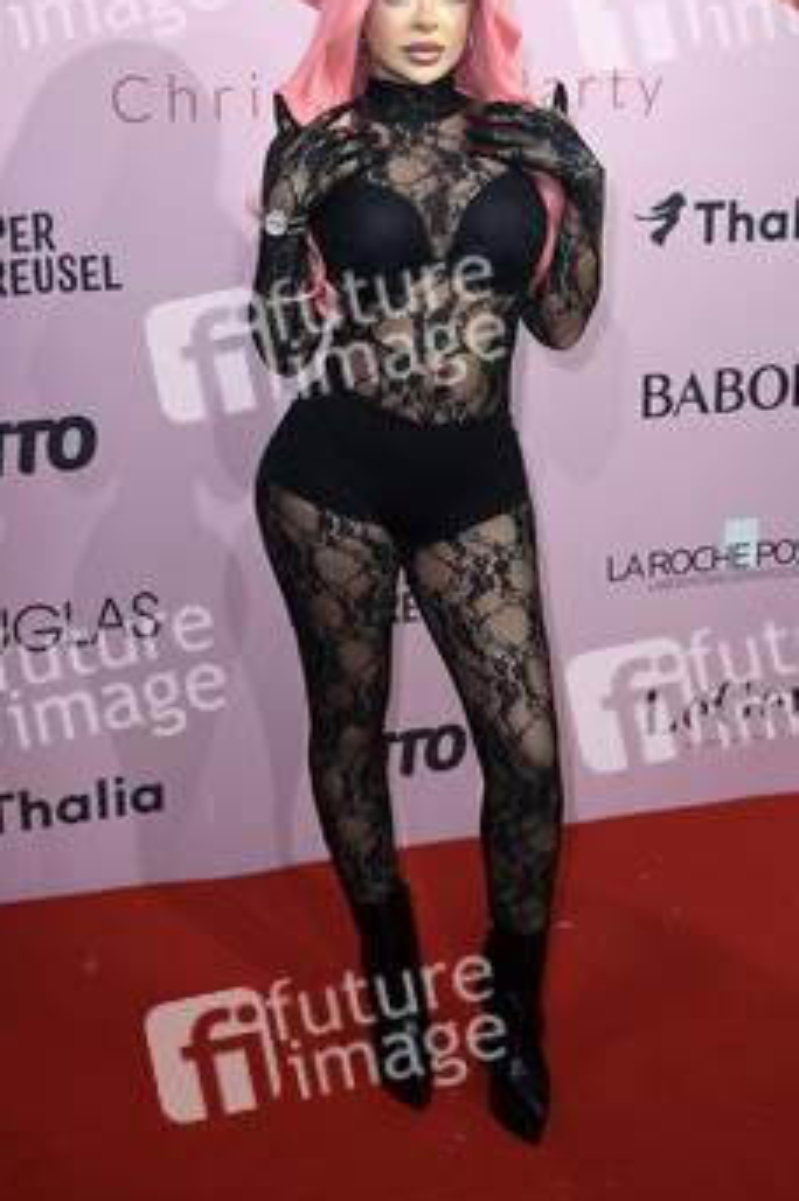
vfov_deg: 46.3
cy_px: 515
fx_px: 1401
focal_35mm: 42
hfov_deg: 31.8
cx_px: 428
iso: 800
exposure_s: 1/250
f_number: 5.6
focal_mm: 36
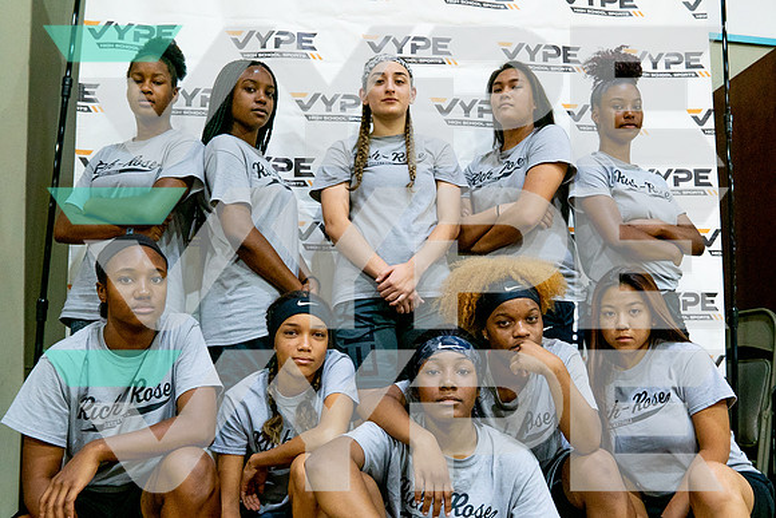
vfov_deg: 41.8
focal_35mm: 31
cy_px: 304
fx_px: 675
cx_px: 400
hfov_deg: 59.8
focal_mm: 24
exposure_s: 1/125
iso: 2500
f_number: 4
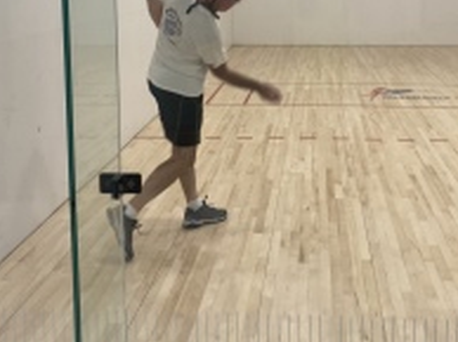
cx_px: 269
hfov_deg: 38.8
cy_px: 31
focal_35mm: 49
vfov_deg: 28.4
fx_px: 648
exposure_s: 1/120
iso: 64
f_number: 1.8
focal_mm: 4.25
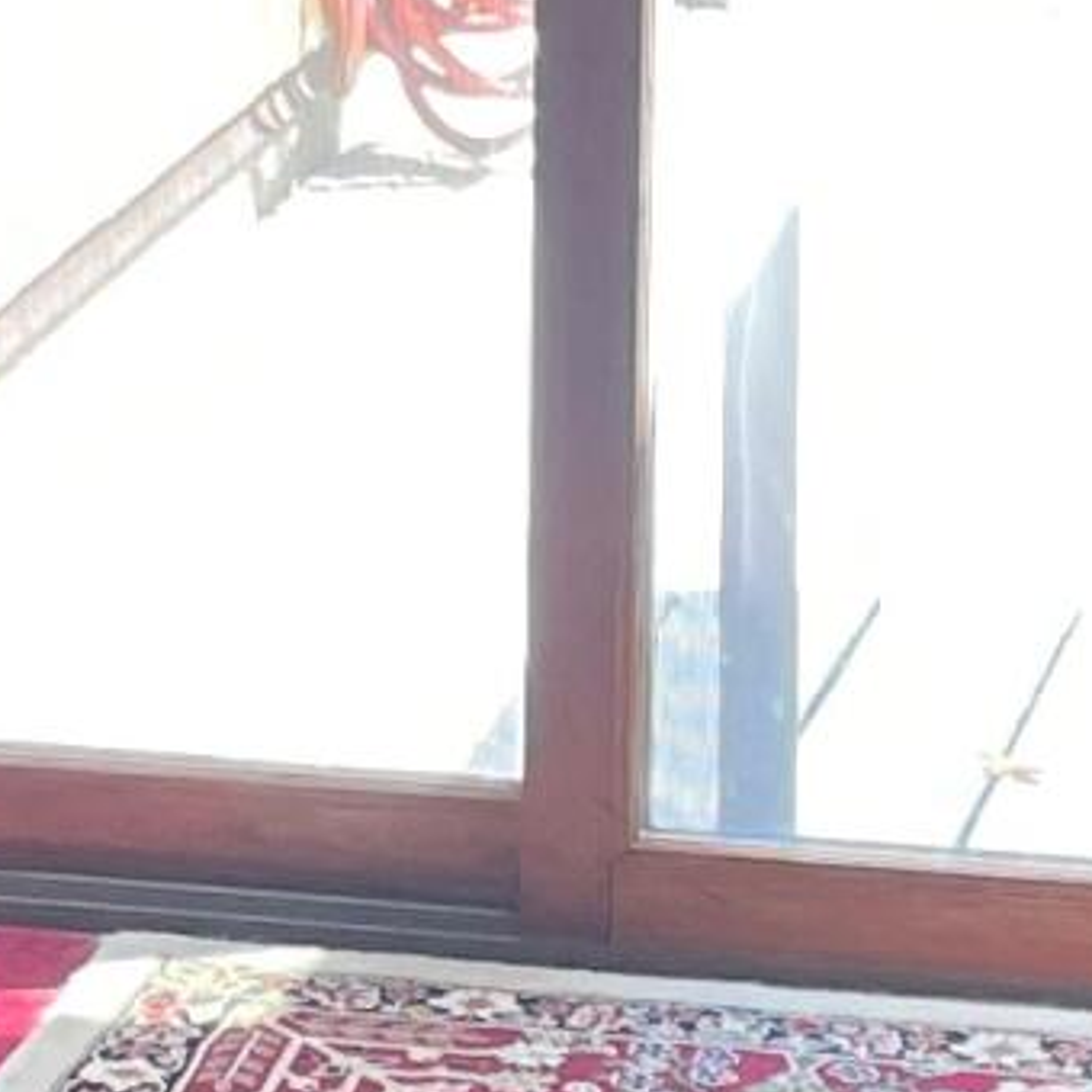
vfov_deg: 8.6
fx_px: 7245
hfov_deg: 8.6
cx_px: 302
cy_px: 196
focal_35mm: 203
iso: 125
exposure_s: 1/120
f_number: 1.6
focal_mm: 4.2
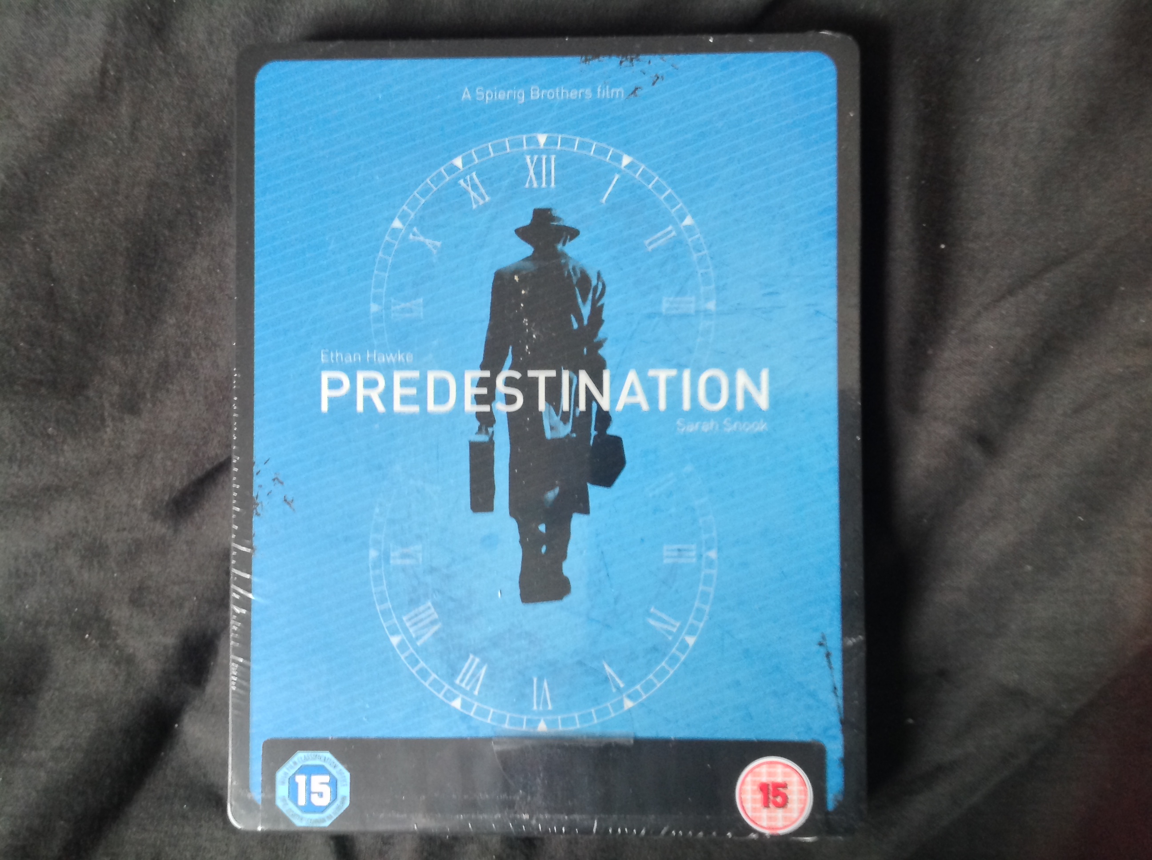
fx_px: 1163
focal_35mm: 35
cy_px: 430
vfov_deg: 40.6
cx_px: 576
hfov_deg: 52.7
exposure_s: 1/15
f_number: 2.4
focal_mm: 4.28
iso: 200
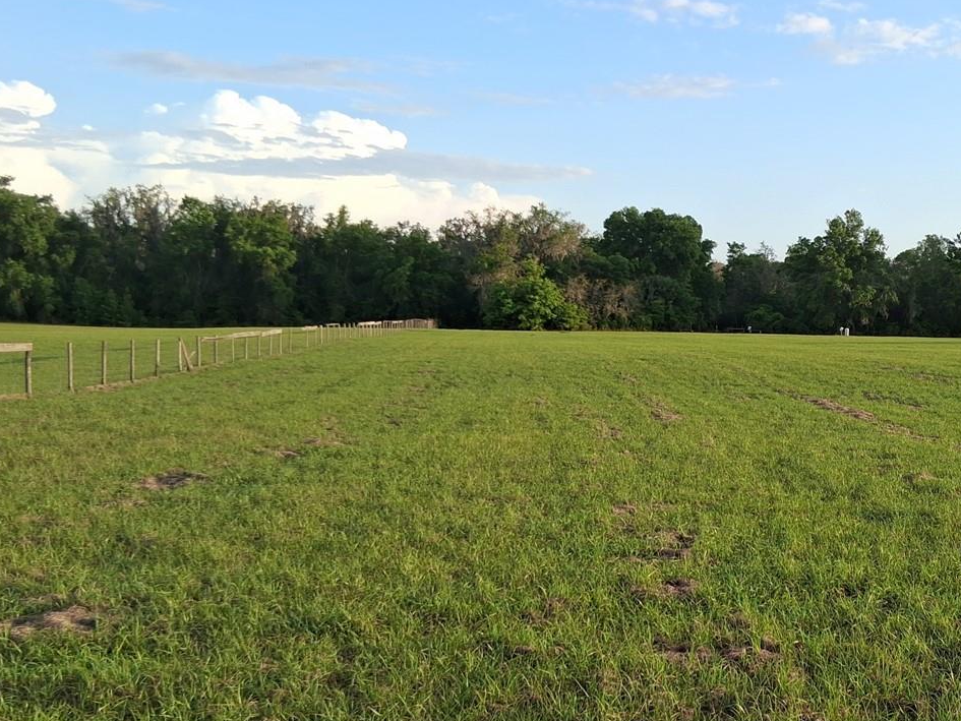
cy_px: 443
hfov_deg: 41.6
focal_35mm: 44
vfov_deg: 32.8
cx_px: 727
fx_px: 1222
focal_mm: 3.98
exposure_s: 1/208
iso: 25
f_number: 1.8
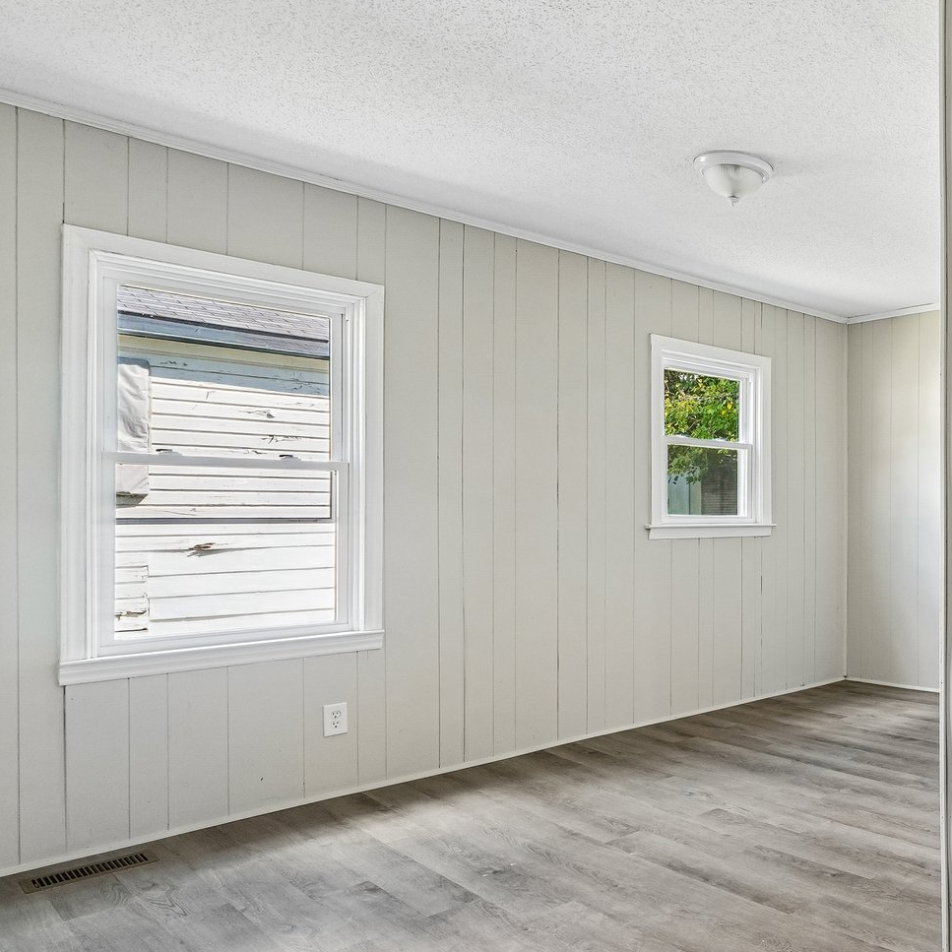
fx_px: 840
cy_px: 526
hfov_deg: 48.0
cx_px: 967
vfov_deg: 58.9
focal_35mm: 27
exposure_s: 1/8
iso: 400
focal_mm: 10
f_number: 8
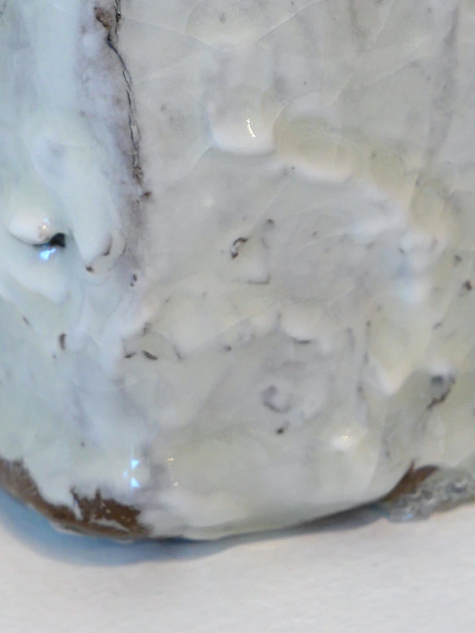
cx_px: 315
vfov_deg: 10.2
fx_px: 3418
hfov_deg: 7.9
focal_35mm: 187
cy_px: -292
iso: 200
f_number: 4.7
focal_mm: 28
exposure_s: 1/60
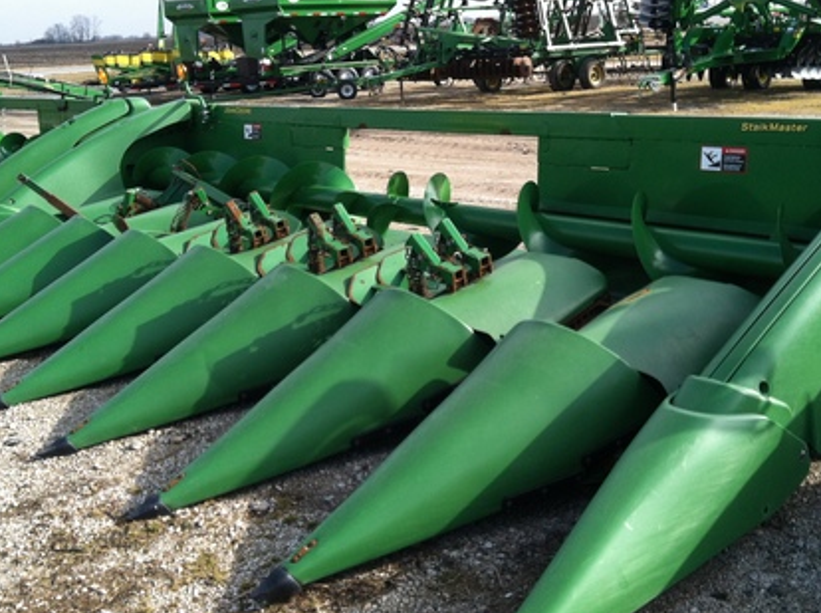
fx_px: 1089
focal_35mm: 46
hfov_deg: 41.3
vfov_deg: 31.4
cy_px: 252
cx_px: 440
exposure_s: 1/526
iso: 80
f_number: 2.8
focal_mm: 3.85
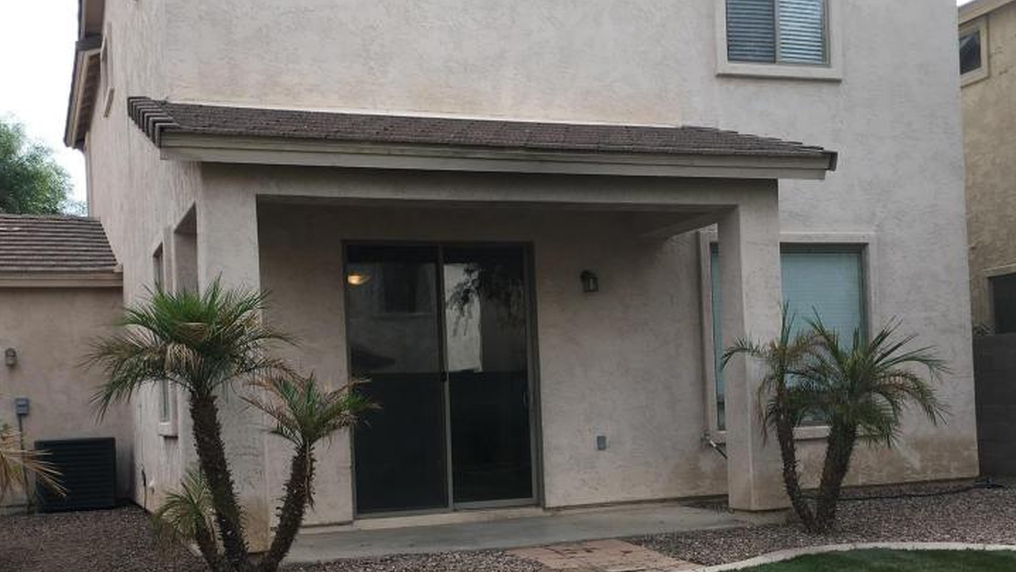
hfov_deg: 45.5
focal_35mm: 45
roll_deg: +2.1
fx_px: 1212
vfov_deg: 26.3
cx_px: 496
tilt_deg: +1.3
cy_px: 403
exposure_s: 1/582
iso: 25
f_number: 2.2
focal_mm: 4.15
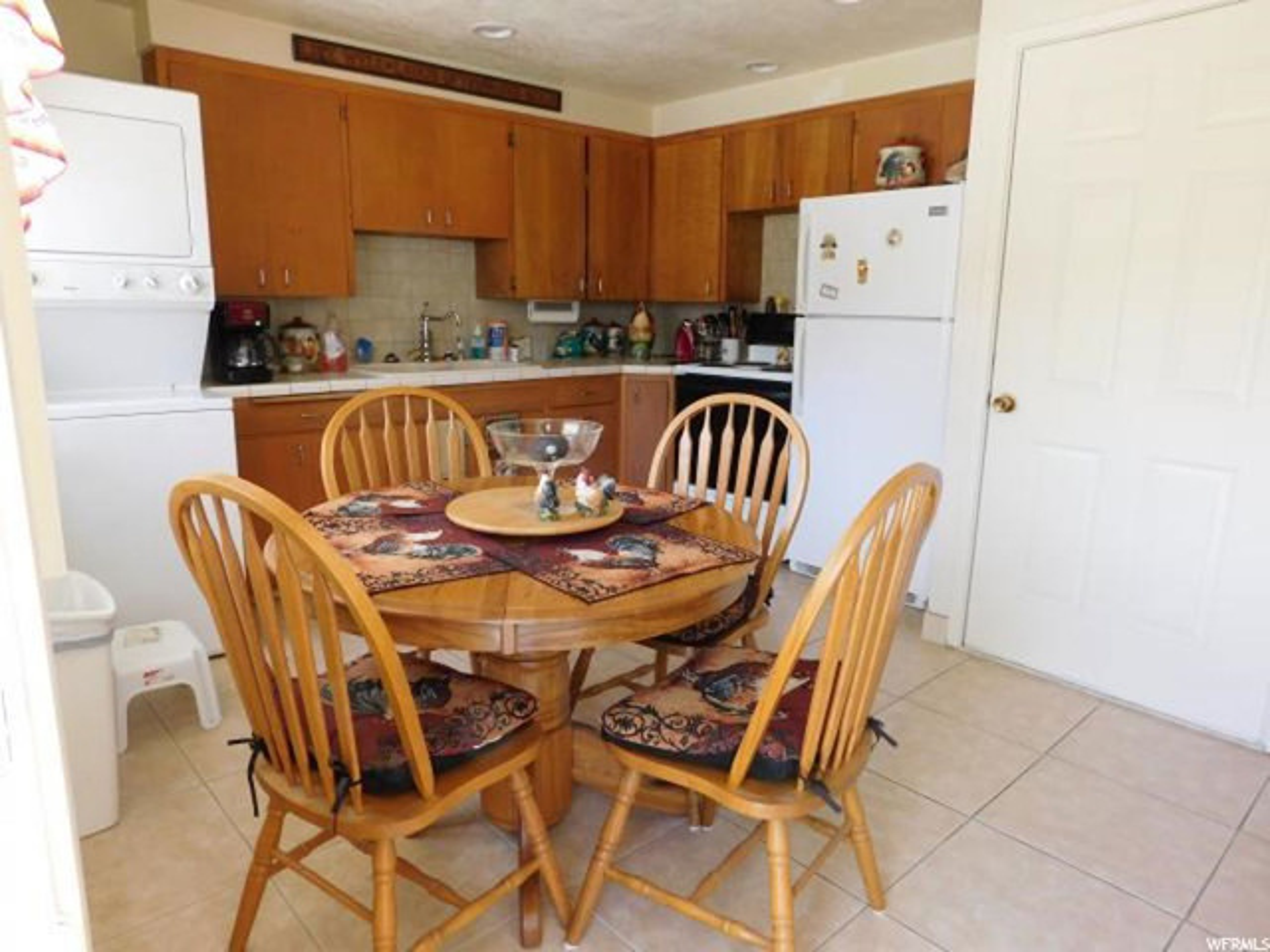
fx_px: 844
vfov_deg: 58.9
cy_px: 476
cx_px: 635
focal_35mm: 23
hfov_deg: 73.9
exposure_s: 1/30
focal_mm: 4
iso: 180
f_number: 3
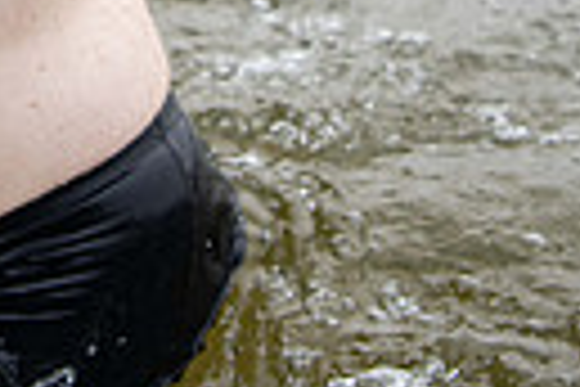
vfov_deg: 9.3
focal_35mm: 139
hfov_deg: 14.5
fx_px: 2239
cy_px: -389
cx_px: -36
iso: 400
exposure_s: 1/800
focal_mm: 31
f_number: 3.2
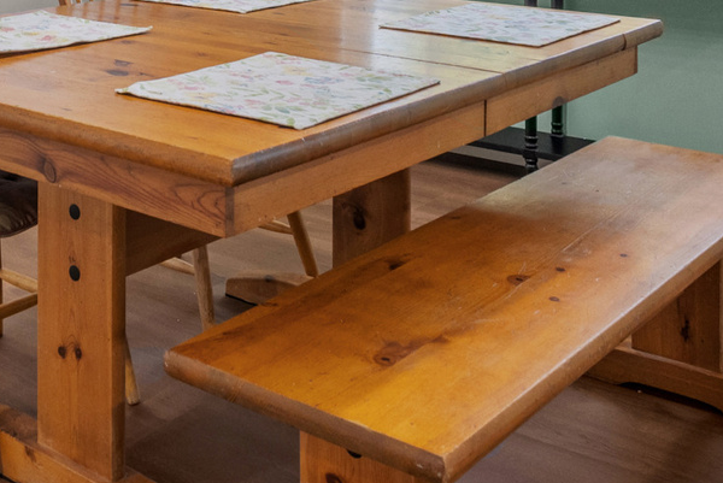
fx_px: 1166
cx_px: 88
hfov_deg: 32.9
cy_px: -169
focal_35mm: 58
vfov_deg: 21.0
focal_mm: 17
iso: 500
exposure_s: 1/1.67
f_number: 8
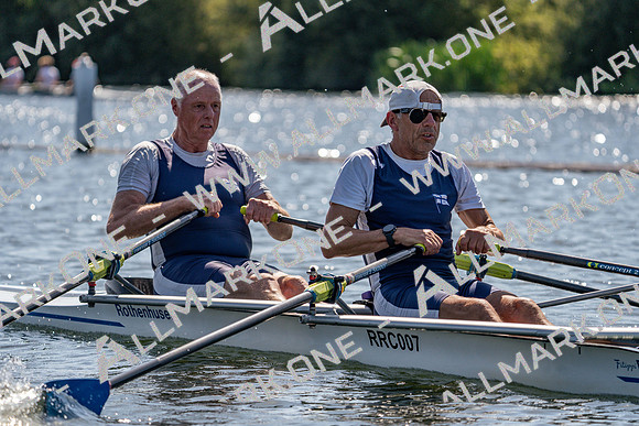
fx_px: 4438
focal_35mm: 250
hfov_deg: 8.2
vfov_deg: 5.5
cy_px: 213
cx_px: 320
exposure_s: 1/2000
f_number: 5.6
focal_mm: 250
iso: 250
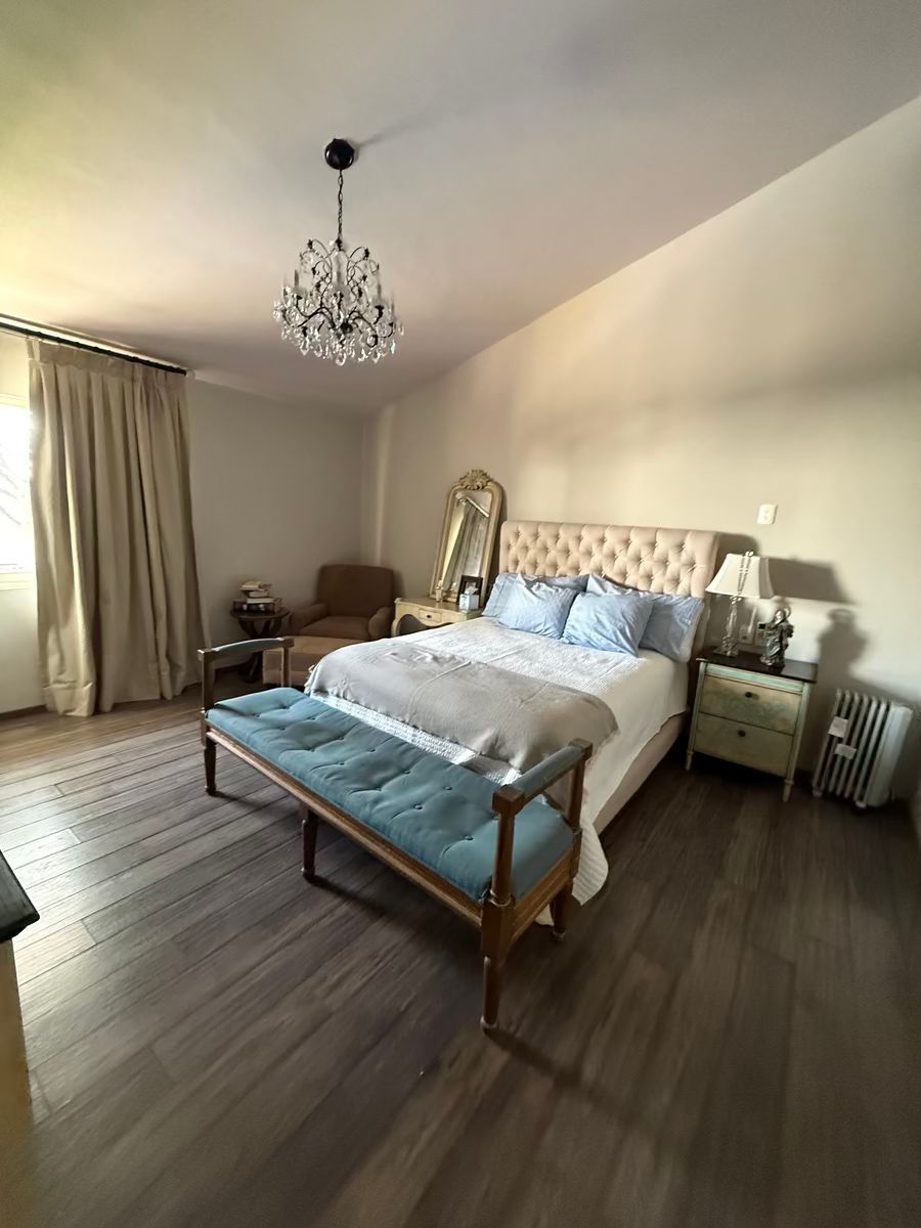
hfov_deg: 85.7
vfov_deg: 102.1
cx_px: 460
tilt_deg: -10.8
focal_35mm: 14
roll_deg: -2.3
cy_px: 614
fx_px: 497
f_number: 2.2
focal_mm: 2.22
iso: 640
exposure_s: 1/60
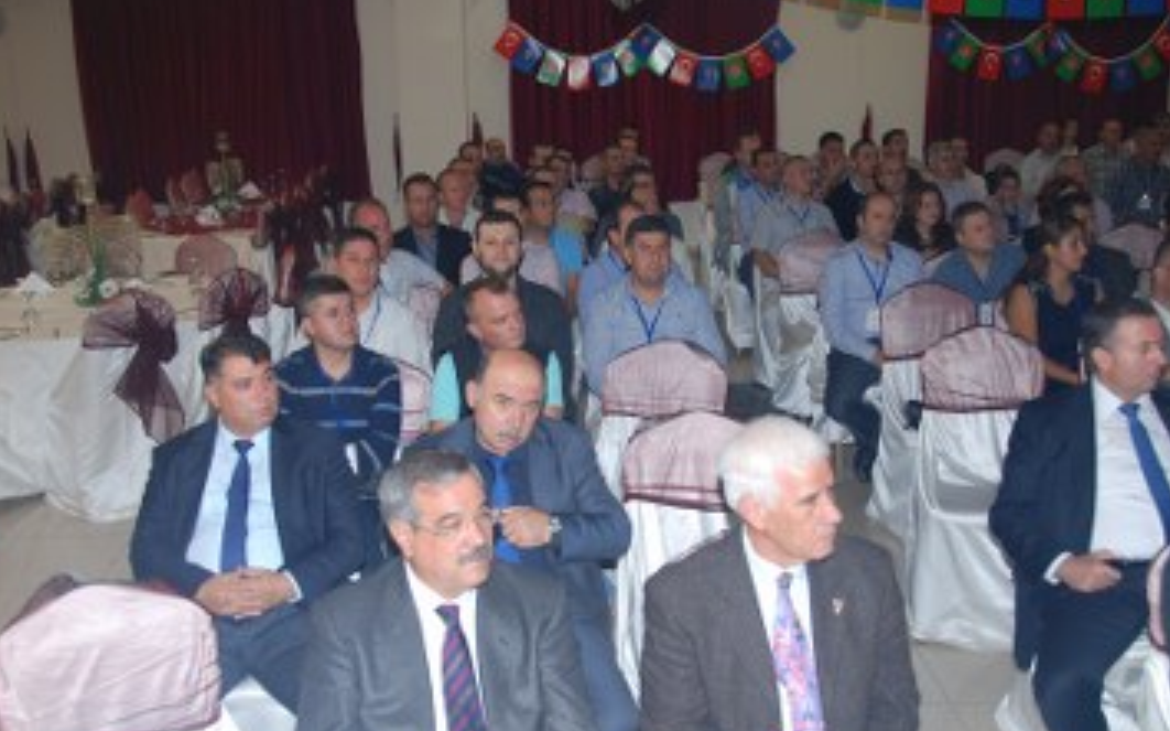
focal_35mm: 40
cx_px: 608
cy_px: 394
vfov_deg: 32.0
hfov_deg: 49.3
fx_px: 1275
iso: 200
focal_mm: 22
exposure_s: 1/60
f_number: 4
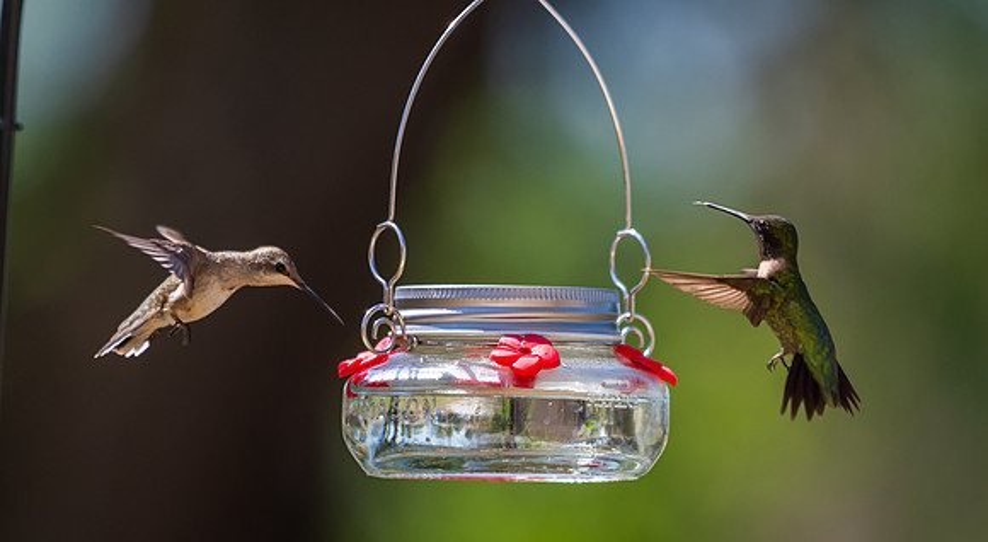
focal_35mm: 615
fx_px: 16005
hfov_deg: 3.5
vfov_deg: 1.9
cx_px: 542
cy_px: 313
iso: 1400
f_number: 5.6
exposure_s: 1/3200
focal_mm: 480
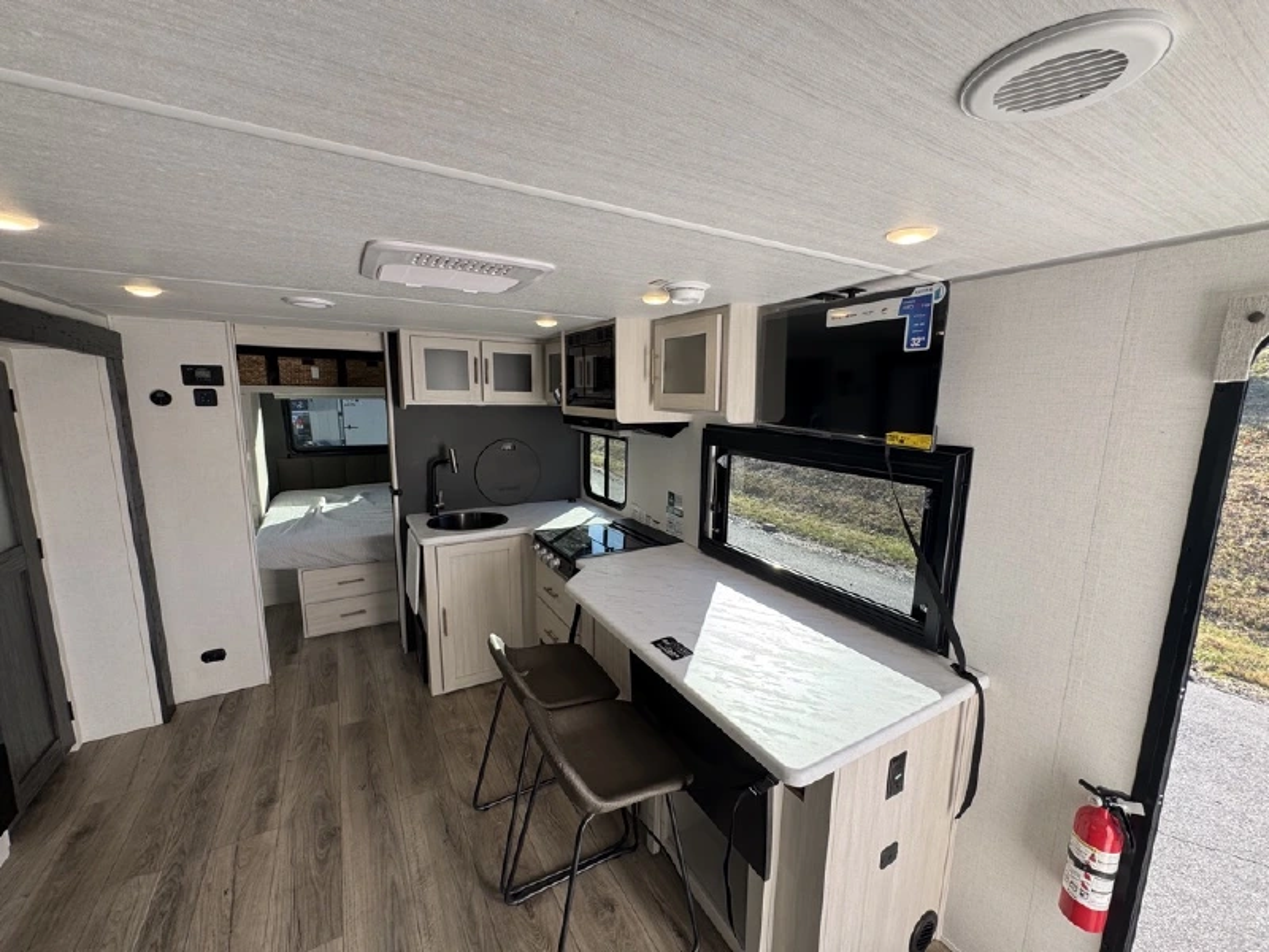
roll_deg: -0.6
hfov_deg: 102.1
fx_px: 513
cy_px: 476
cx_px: 634
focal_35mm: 14
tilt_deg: -8.5
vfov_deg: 85.7
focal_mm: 2.22
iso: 40
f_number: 2.2
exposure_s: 1/150
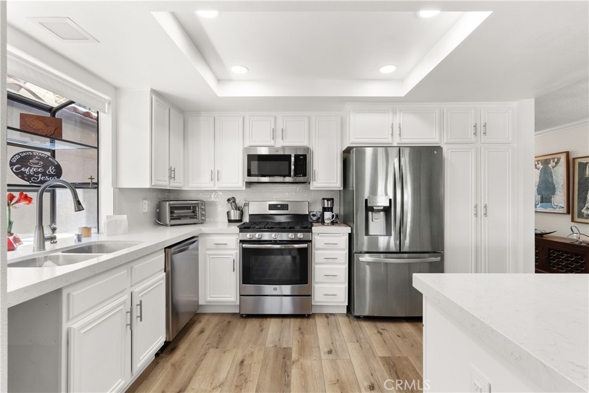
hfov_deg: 96.7
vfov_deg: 73.8
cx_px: 294
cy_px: 196
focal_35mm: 16
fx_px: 262
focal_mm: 16
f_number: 9
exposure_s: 1/13
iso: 640
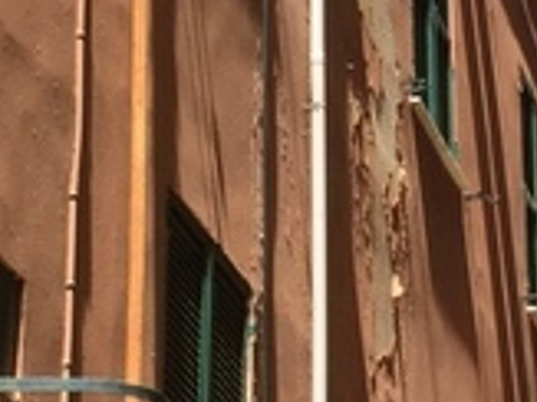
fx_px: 2821
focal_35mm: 182
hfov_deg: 10.9
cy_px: 122
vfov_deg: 8.1
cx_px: 343
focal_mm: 4.15
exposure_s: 1/807
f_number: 2.2
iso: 32
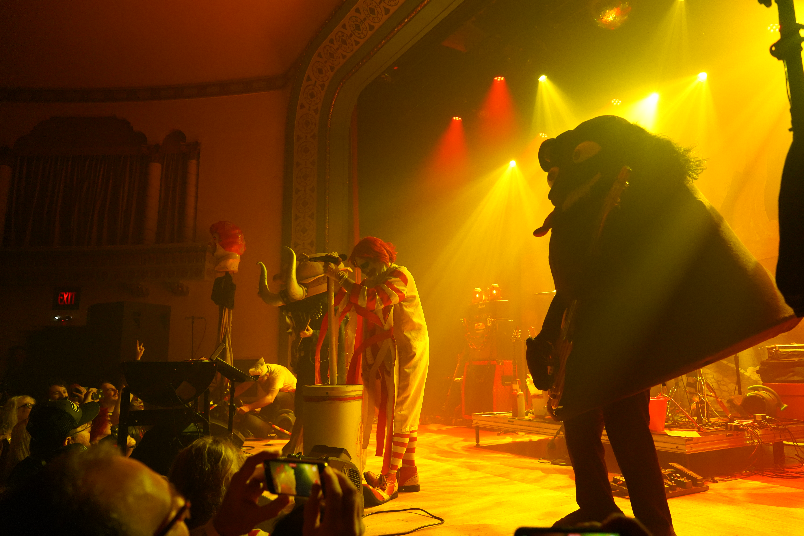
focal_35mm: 26
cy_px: 268
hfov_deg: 69.4
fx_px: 581
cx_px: 402
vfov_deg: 49.6
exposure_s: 1/160
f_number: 4
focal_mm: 26
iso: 6400
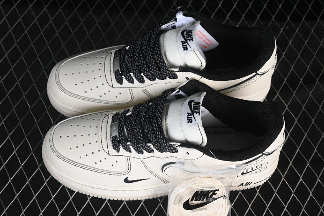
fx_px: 675
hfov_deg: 27.0
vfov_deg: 18.2
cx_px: 162
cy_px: 108
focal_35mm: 75
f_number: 7.1
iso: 160
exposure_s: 1/80
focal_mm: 50
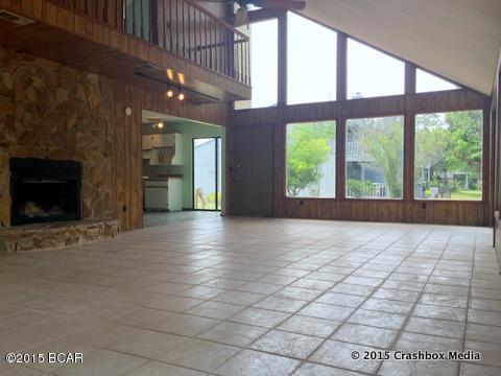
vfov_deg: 48.2
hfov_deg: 61.7
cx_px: 250
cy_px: 188
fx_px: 420
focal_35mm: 29
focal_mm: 4.15
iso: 32
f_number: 2.2
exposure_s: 1/198
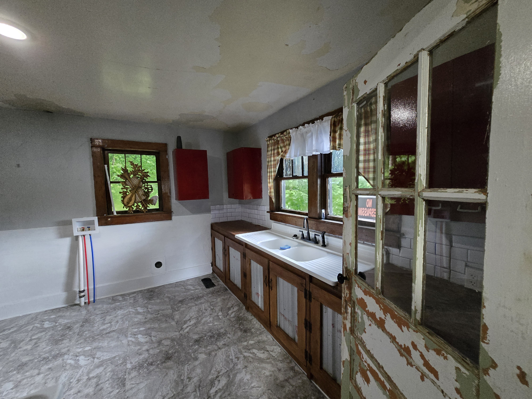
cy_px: 200
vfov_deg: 89.9
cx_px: 266
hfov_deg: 106.2
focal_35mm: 13
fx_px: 200
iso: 1000
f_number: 2.2
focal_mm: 2.2
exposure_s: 1/60
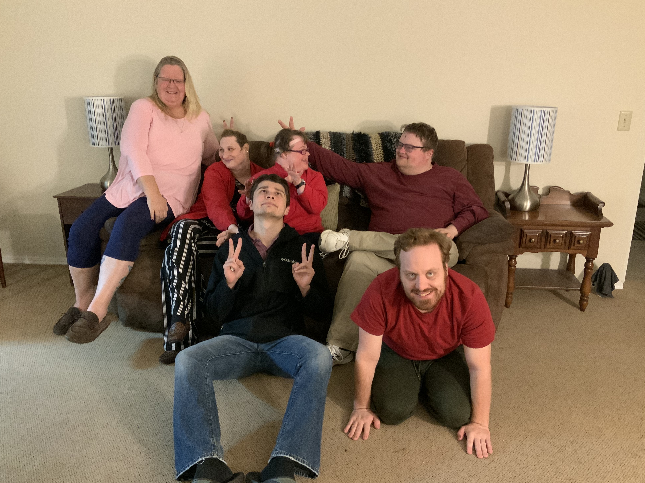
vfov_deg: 46.8
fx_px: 559
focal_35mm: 30
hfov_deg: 60.0
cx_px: 324
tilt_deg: -18.4
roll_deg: +1.1
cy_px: 250
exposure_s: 1/30
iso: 400
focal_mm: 3
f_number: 1.8
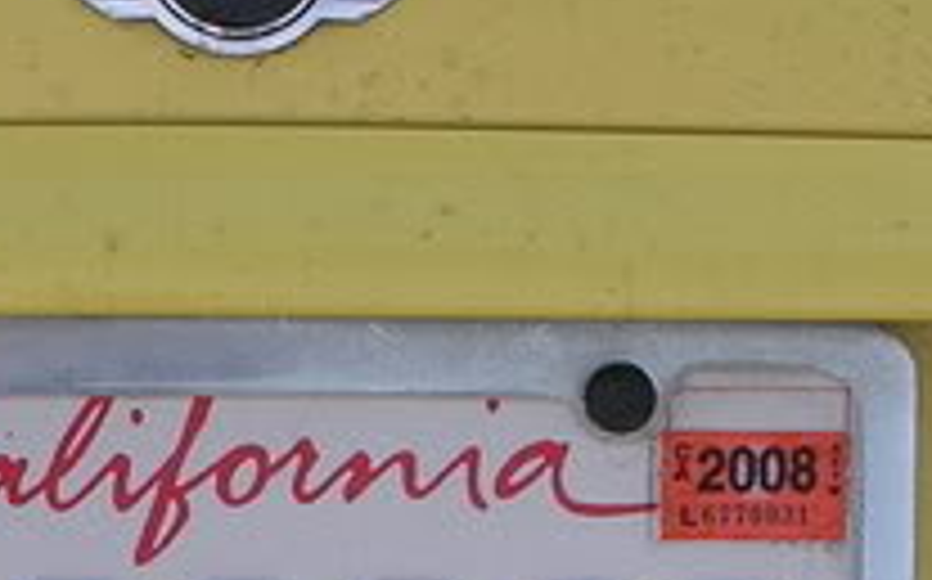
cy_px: 791
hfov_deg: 5.6
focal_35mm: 377
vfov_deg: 3.5
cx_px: 297
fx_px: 9568
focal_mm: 17.4
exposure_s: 1/223
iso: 100
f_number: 4.9
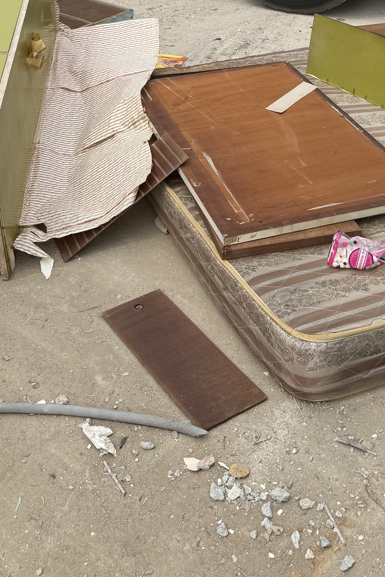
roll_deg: -0.6
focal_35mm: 49
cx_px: 189
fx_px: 786
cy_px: 41
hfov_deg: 27.5
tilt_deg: -17.8
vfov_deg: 37.3
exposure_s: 1/3584
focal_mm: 6.76
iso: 80
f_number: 1.78
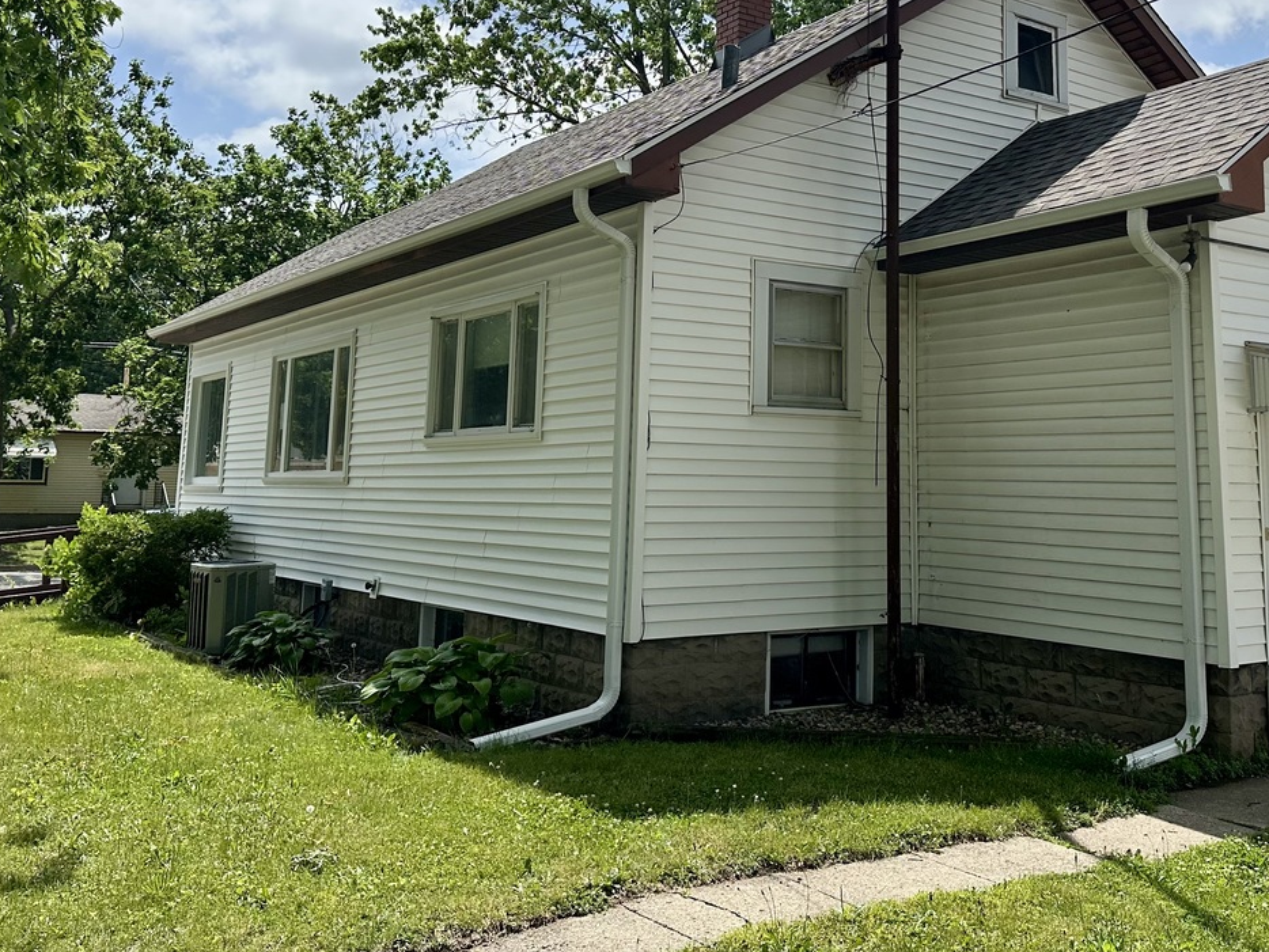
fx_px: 1357
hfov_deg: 49.8
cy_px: 296
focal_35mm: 37
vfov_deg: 38.1
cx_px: 761
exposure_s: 1/6623
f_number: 1.78
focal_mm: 6.86
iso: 80
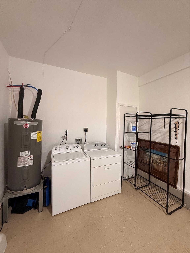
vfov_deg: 102.1
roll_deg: -1.3
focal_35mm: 14
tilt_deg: -0.9
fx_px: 102
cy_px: 126
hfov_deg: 85.7
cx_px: 95
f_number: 2.2
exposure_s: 1/120
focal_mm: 2.22
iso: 200
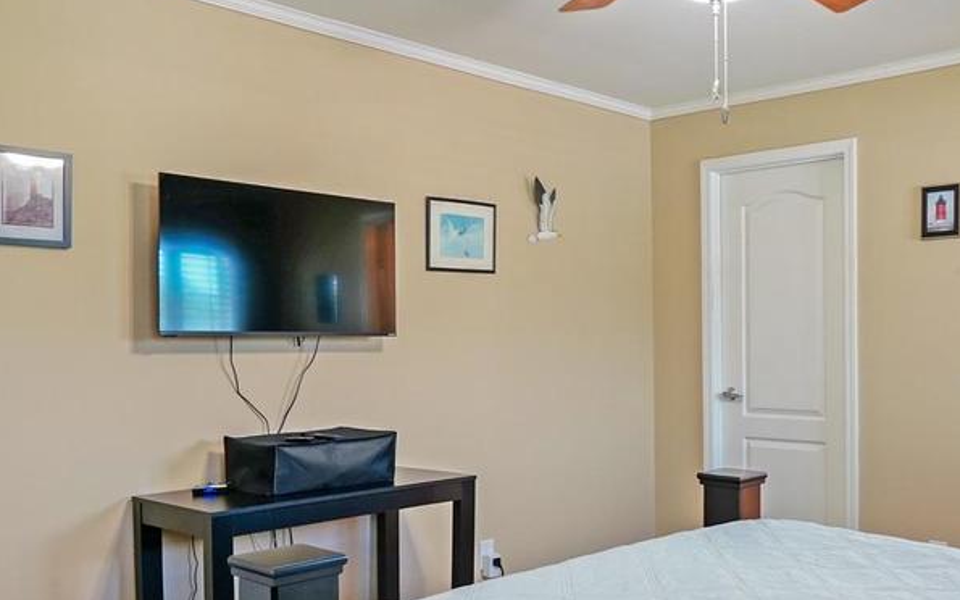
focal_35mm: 37
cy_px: 348
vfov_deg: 34.4
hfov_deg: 51.7
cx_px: 642
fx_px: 968
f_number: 2.8
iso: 640
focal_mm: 10
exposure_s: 1/30
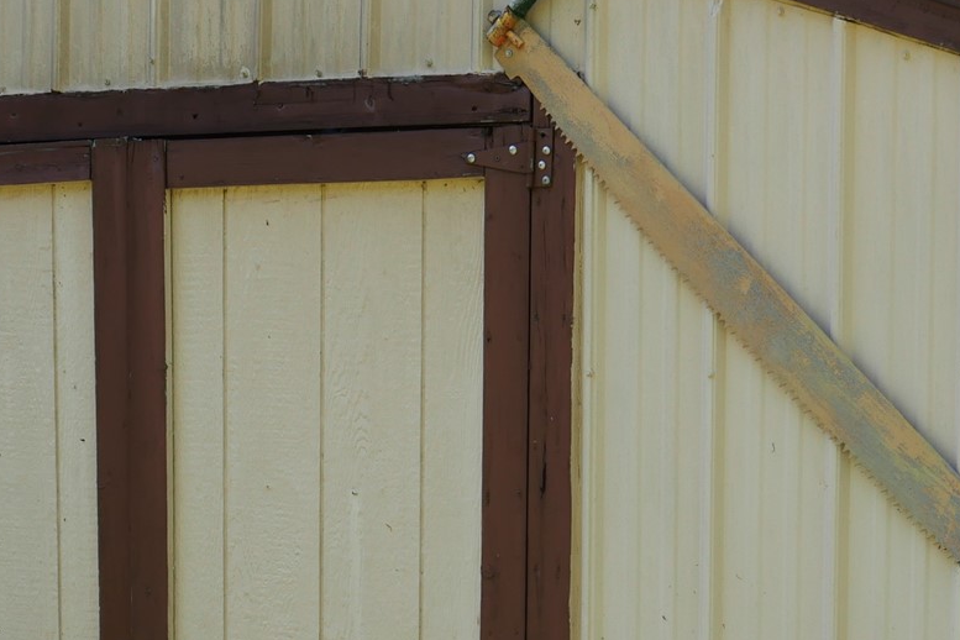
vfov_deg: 10.7
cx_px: 440
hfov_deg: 16.3
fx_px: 3360
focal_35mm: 126
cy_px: 745
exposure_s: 1/160
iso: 200
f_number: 6.3
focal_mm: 23
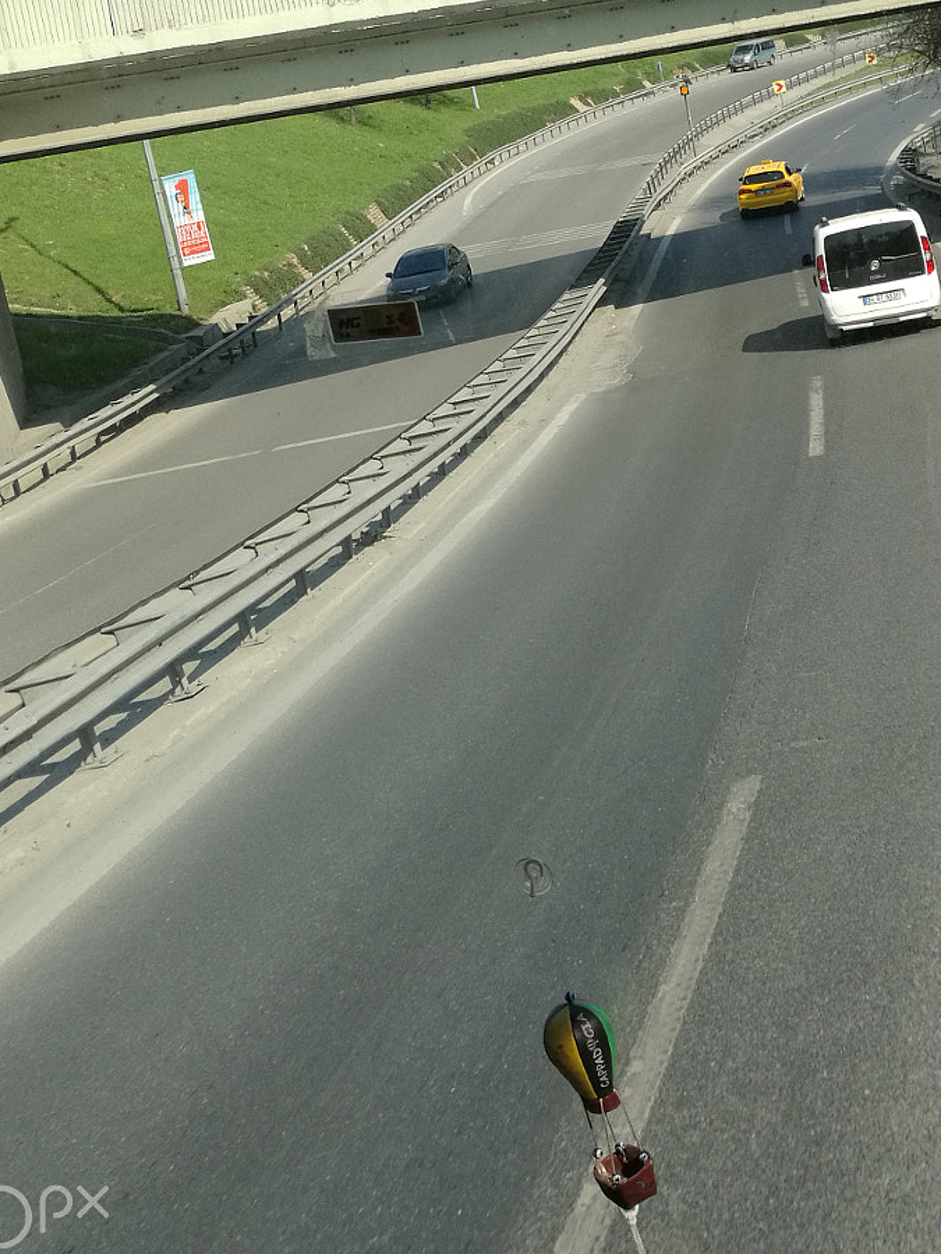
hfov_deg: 30.1
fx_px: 1740
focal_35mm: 48
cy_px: 286
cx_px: 599
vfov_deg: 38.4
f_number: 2
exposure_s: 1/649
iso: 50
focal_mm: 4.04
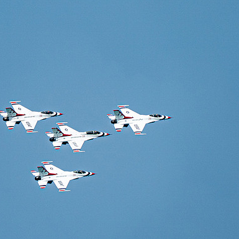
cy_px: 119
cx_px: 11
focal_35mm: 1159
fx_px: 9053
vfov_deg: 1.5
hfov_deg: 1.5
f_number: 8
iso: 800
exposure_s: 1/2000
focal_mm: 400
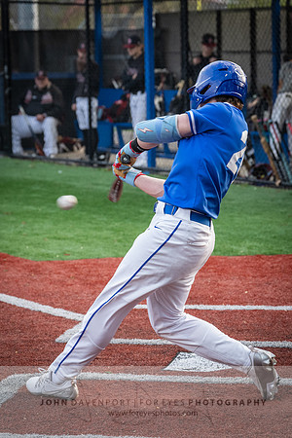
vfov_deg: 16.6
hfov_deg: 11.1
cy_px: 180
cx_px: 143
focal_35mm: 124
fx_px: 1505
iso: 1400
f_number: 3.2
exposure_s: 1/1000
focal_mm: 70
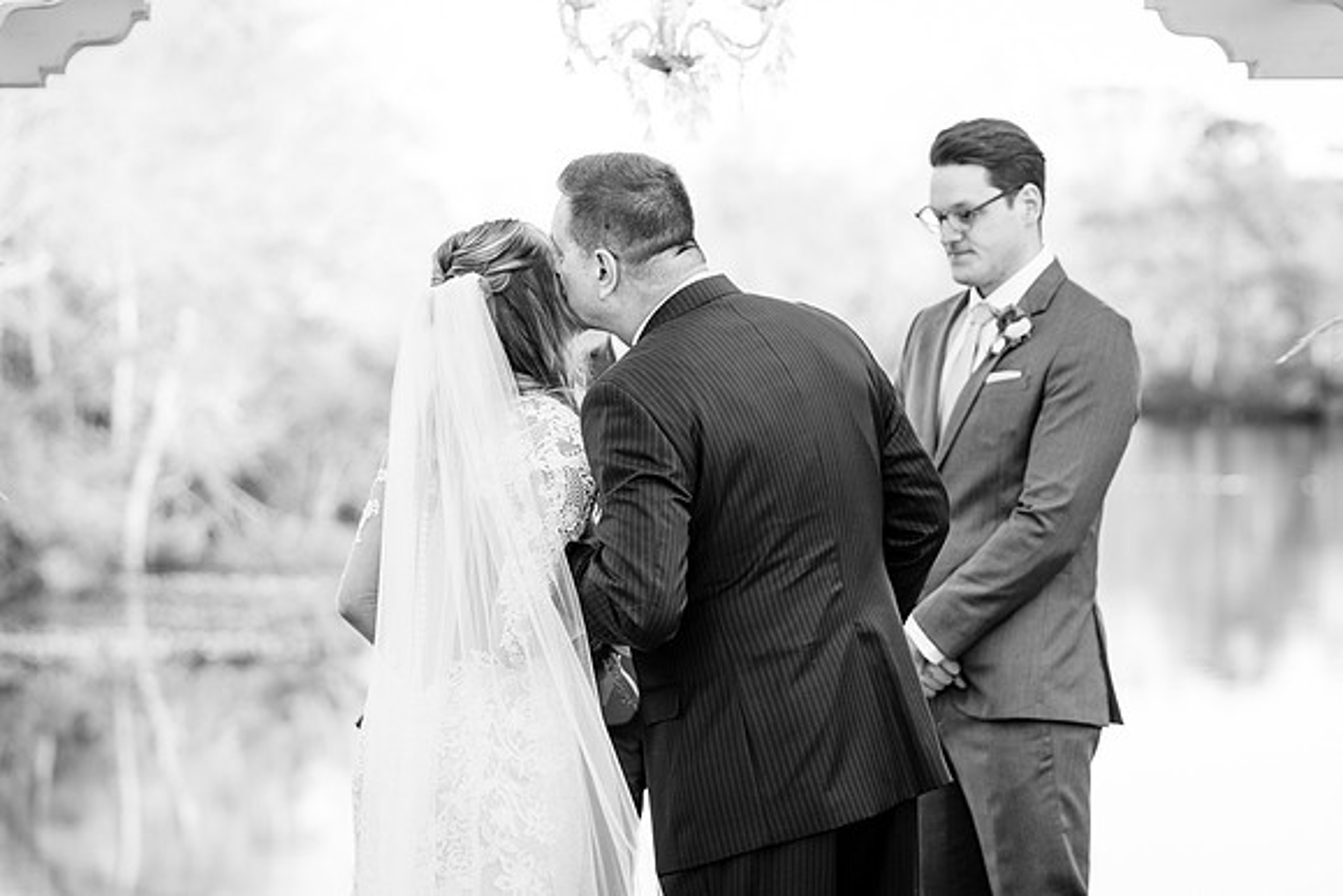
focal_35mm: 157
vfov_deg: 8.7
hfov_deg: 13.1
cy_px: 454
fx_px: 5863
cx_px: 648
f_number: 4
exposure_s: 1/250
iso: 640
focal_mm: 127
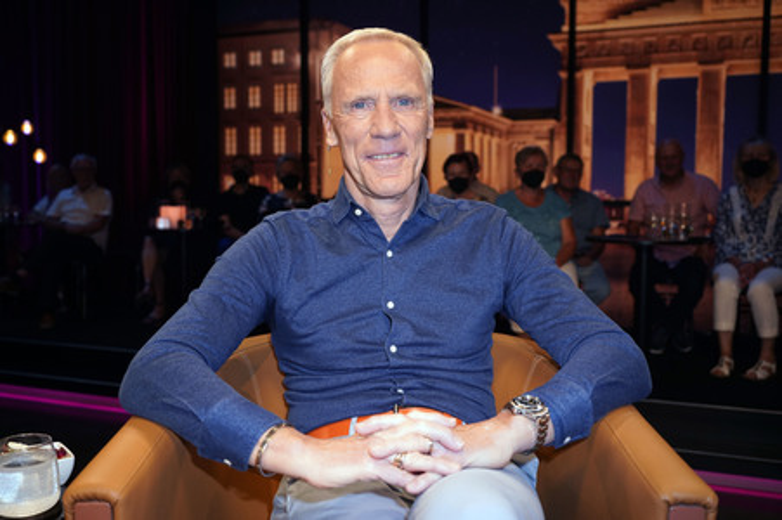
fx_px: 760
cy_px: 260
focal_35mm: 35
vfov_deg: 37.8
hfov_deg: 54.5
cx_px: 391
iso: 1600
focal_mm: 35
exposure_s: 1/125
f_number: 4.5
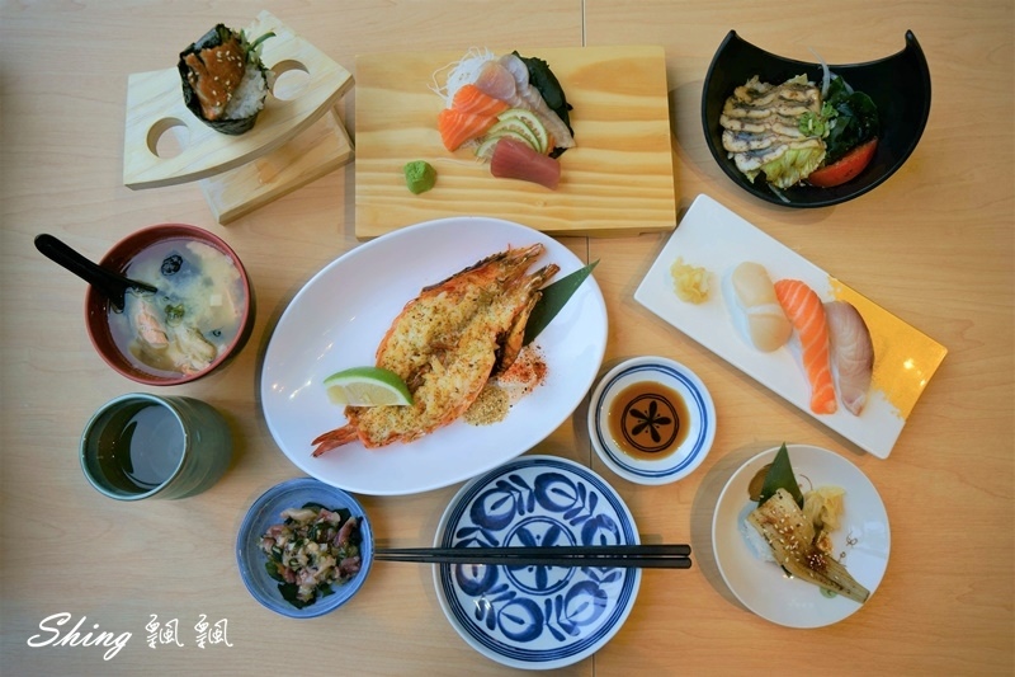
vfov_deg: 47.9
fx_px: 761
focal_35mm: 27
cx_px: 508
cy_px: 338
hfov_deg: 67.4
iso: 200
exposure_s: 1/160
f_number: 5
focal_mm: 27
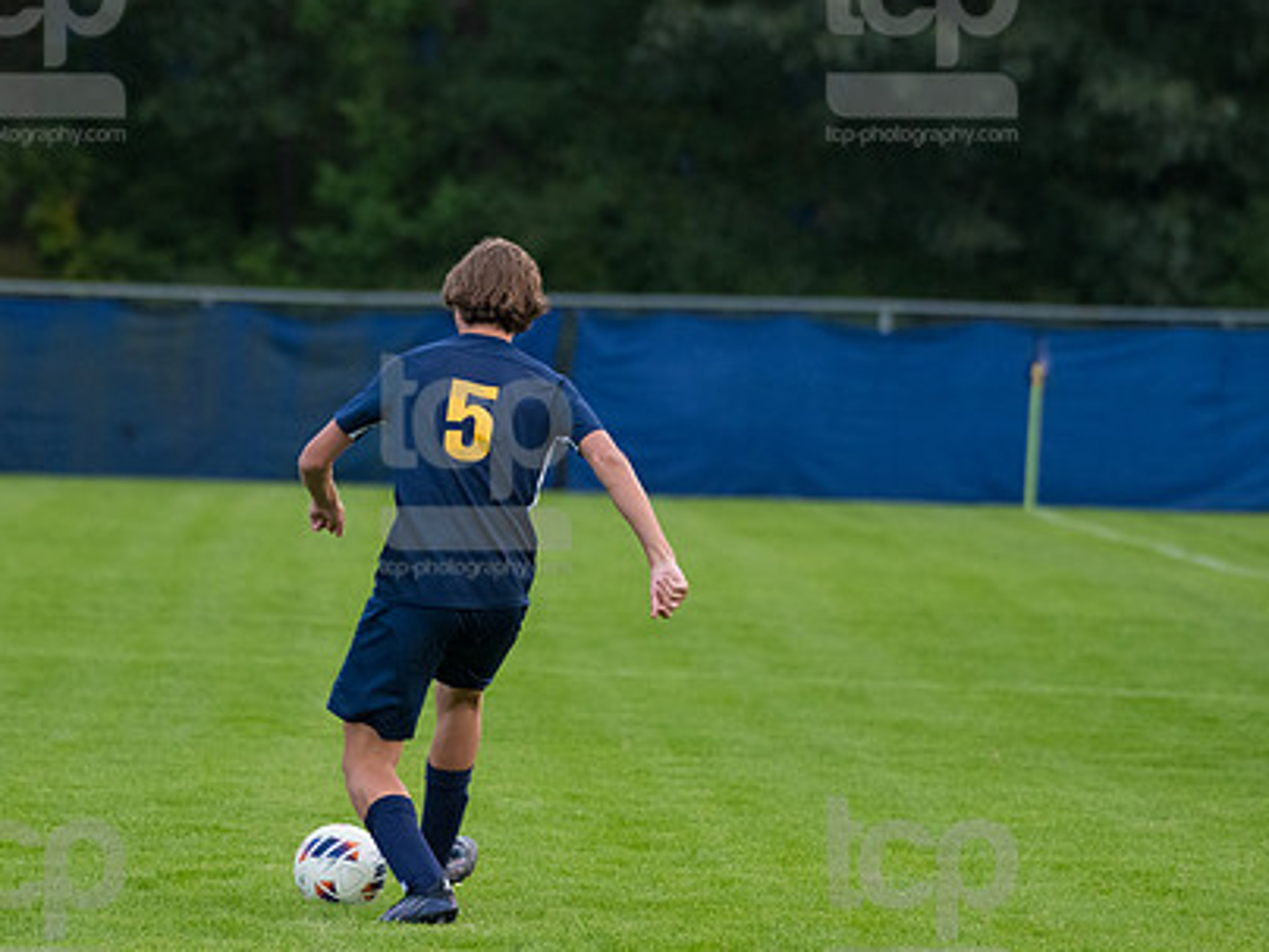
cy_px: 467
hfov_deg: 5.3
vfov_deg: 4.0
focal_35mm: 373
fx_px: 13674
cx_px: 477
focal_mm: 270
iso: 3200
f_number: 5.6
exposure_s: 1/2000
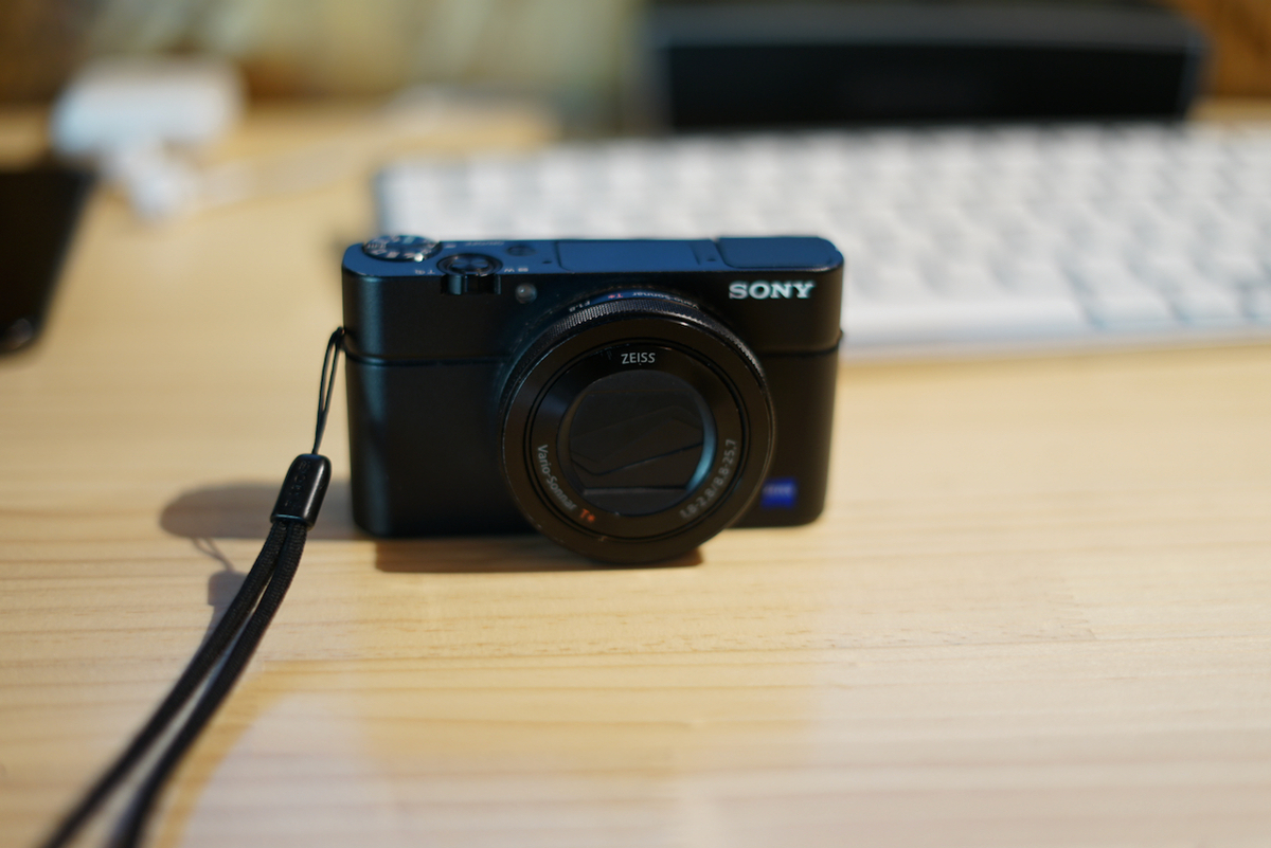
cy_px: 424
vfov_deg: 27.0
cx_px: 636
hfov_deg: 39.6
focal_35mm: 50
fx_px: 1766
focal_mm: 50
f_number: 1.8
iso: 200
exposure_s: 1/60
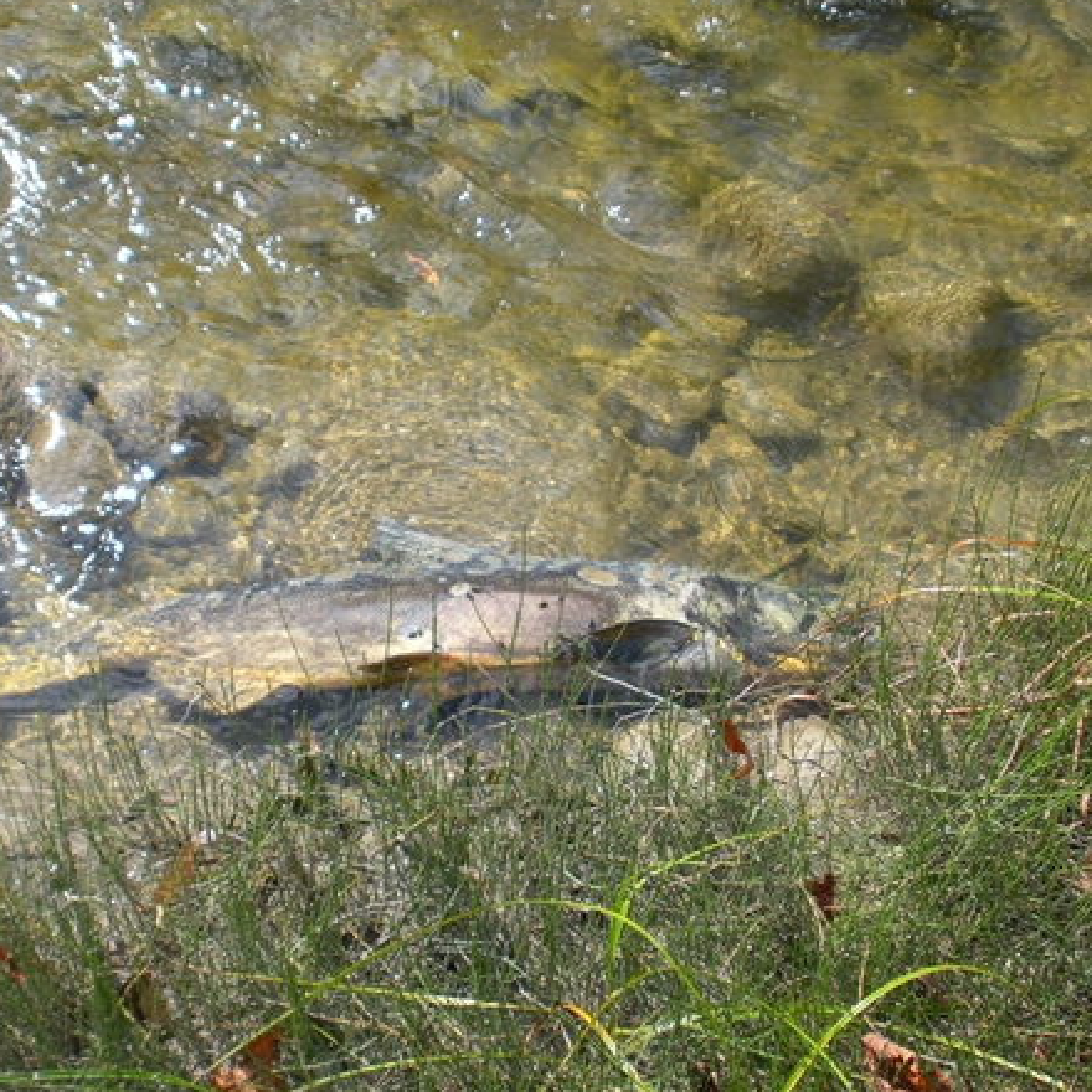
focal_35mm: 53
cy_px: 544
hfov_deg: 32.1
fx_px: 1892
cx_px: 422
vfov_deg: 32.2
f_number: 4
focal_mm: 7.7
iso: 64
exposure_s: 1/228
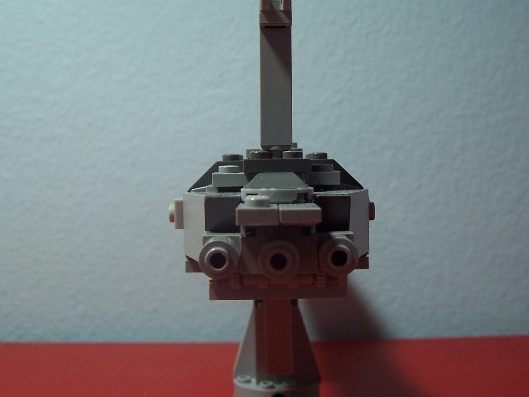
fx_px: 764
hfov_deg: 38.2
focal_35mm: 50
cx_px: 289
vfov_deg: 29.1
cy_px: 168
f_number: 2.8
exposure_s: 1/30
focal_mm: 6.3
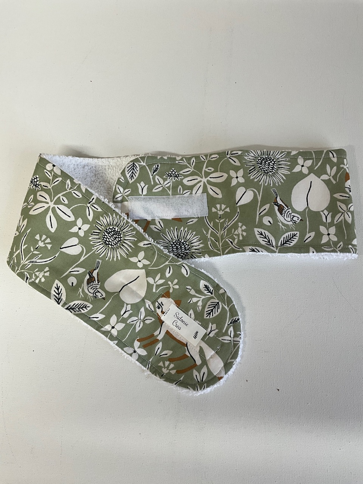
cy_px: 242
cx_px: 182
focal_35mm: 29
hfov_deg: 48.2
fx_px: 405
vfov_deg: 61.7
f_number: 1.8
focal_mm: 3
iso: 50
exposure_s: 1/100
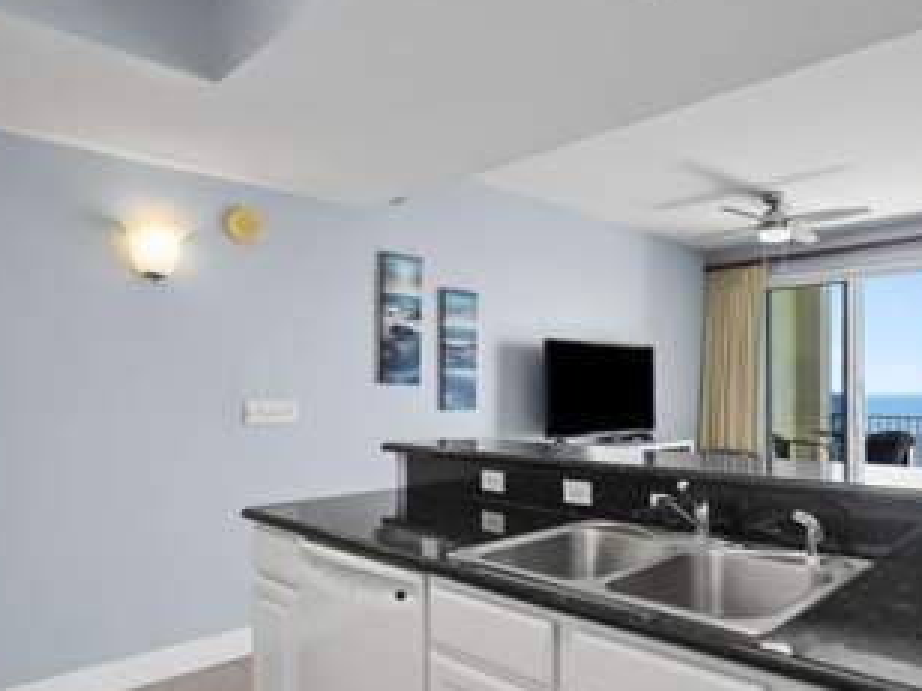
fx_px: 639
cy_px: 413
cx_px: 629
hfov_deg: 69.2
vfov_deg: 56.4
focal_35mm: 24
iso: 100
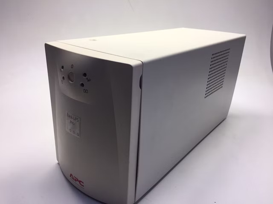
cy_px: 102
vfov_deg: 48.2
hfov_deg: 61.7
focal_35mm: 29
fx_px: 229
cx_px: 136
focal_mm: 4.15
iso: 40
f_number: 2.2
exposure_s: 1/33
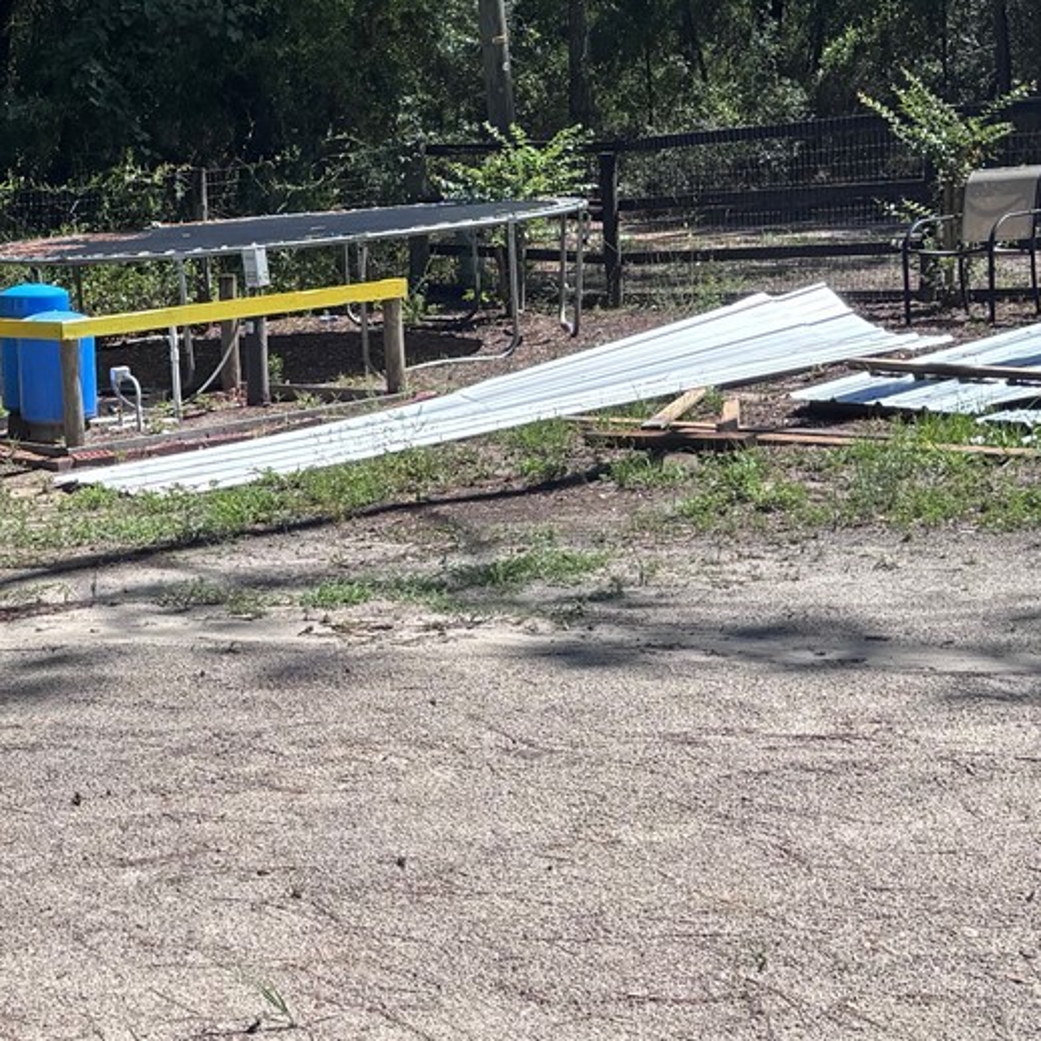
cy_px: 514
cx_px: 30
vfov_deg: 24.3
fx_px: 2416
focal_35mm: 71
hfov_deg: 23.4
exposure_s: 1/3106
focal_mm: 5.96
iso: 50
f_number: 1.6
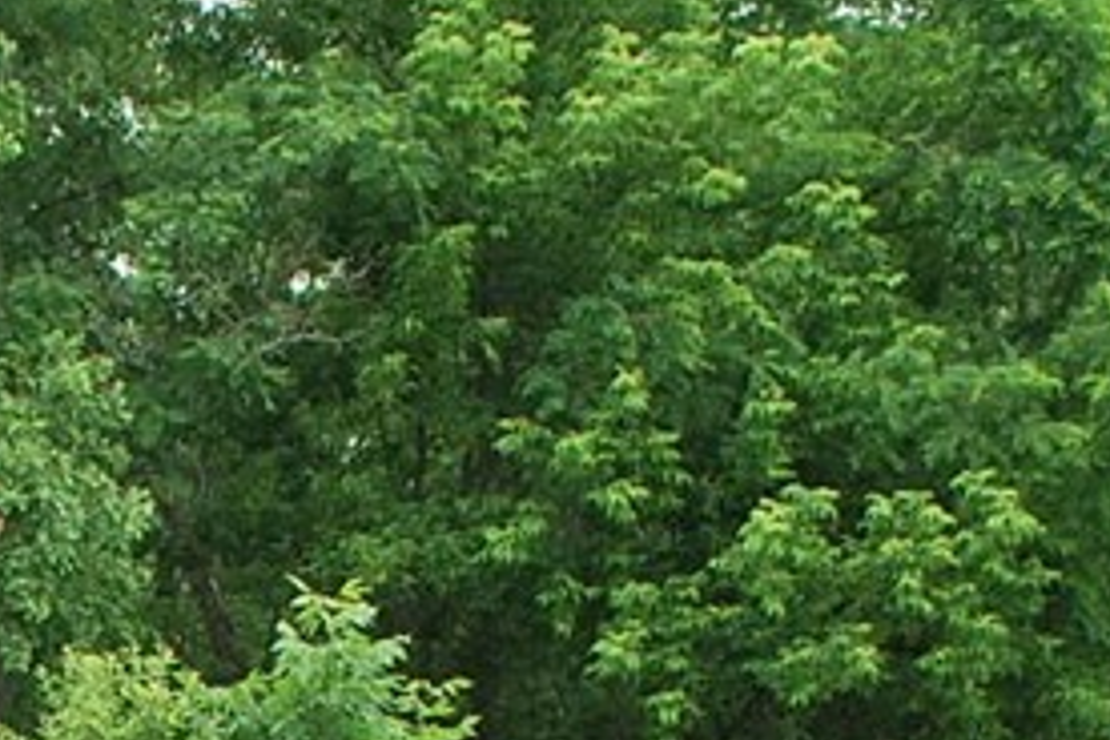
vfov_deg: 12.2
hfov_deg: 18.2
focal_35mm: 106
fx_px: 3268
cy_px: 1150
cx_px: -263
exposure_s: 1/125
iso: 140
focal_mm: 18
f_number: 5.6
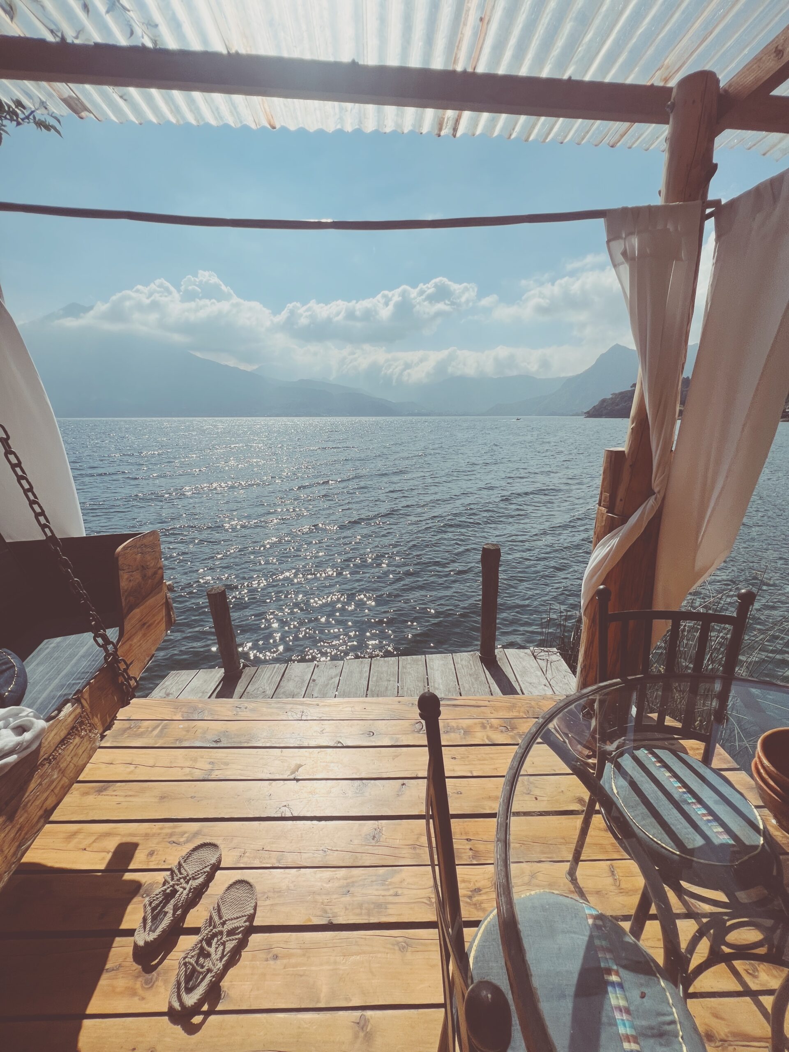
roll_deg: +0.0
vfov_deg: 106.2
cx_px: 394
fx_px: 395
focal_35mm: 13
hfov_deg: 89.9
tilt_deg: -13.7
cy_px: 526
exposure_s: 1/5525
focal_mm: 1.57
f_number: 1.8
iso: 32
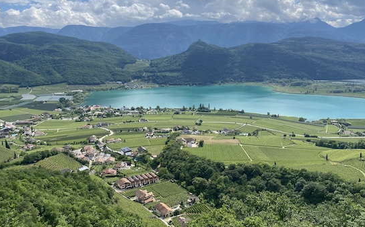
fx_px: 278
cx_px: 183
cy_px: 97
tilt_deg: -9.5
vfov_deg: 44.4
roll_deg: +0.5
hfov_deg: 66.5
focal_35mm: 28
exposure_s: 1/3984
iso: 32
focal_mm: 4.25
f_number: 1.8
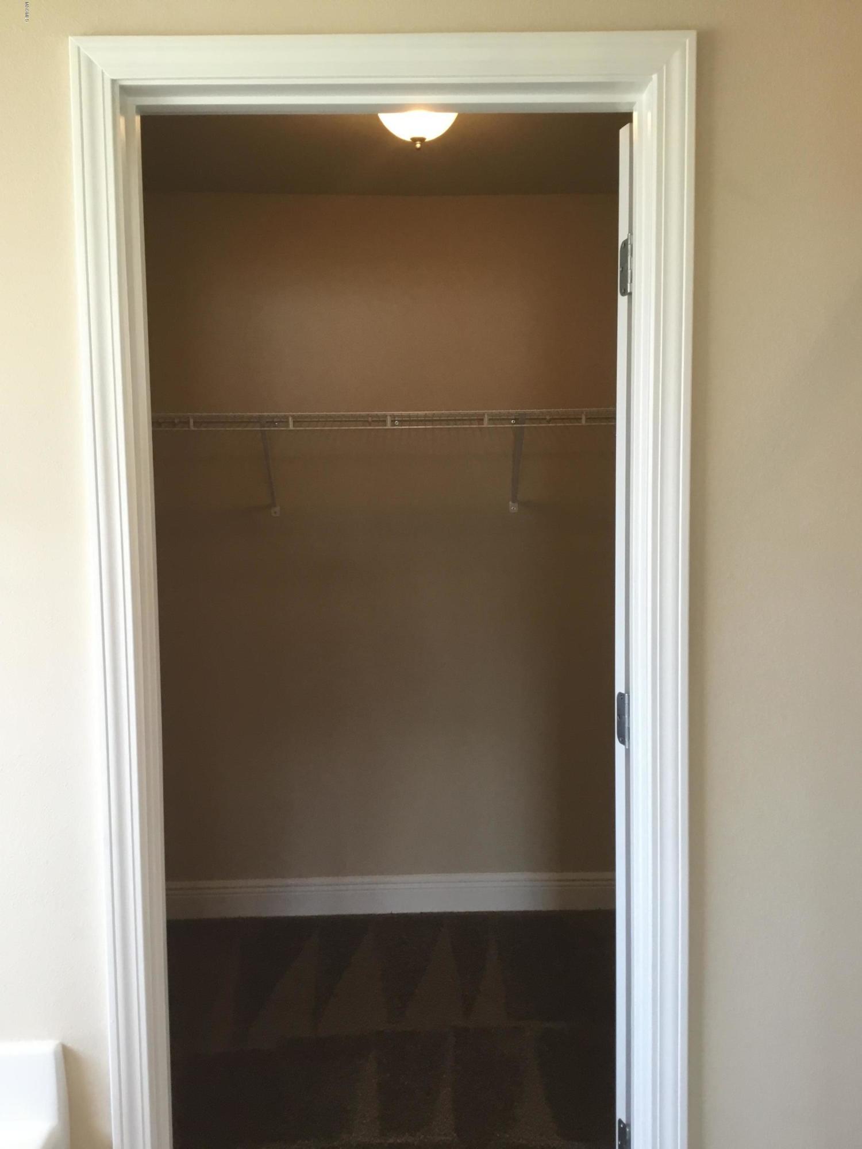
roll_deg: +1.0
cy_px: 574
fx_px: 1029
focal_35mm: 31
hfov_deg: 45.4
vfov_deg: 58.4
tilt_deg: -5.0
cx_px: 431
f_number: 2.4
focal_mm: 3.3
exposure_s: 1/30
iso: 50
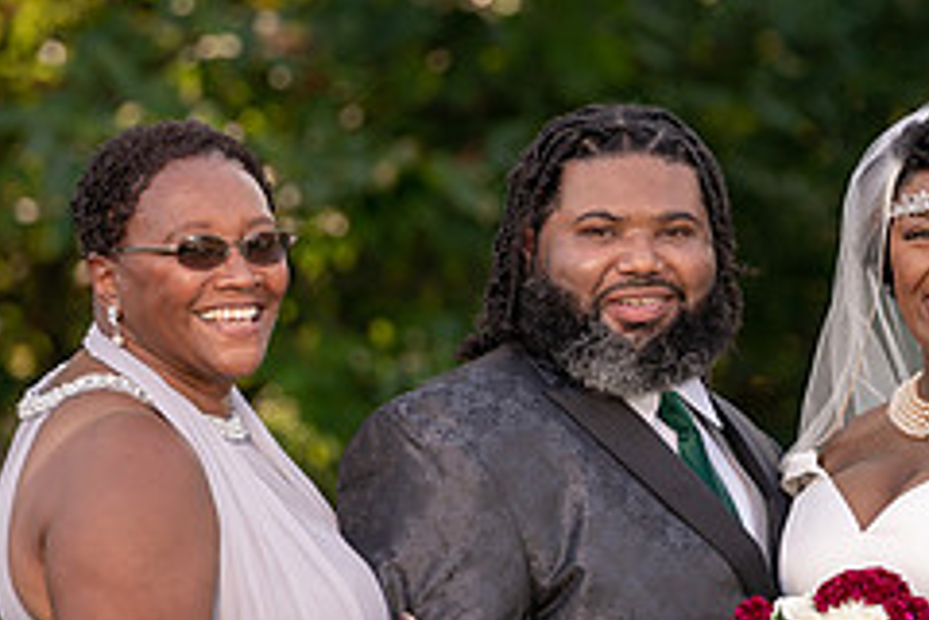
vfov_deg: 2.8
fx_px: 12876
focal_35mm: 499
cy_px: 459
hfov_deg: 4.1
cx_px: 875
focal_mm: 198
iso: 125
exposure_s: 1/250
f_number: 4
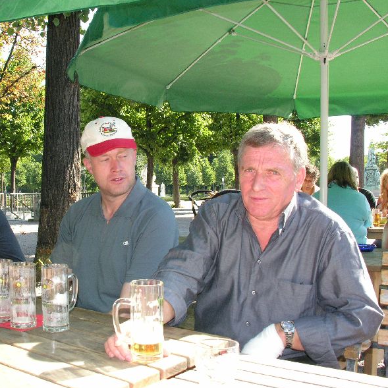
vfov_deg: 40.0
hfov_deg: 39.6
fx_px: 533
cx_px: 136
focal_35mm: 42
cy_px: 192
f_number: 5.6
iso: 200
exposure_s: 1/147
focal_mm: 8.9
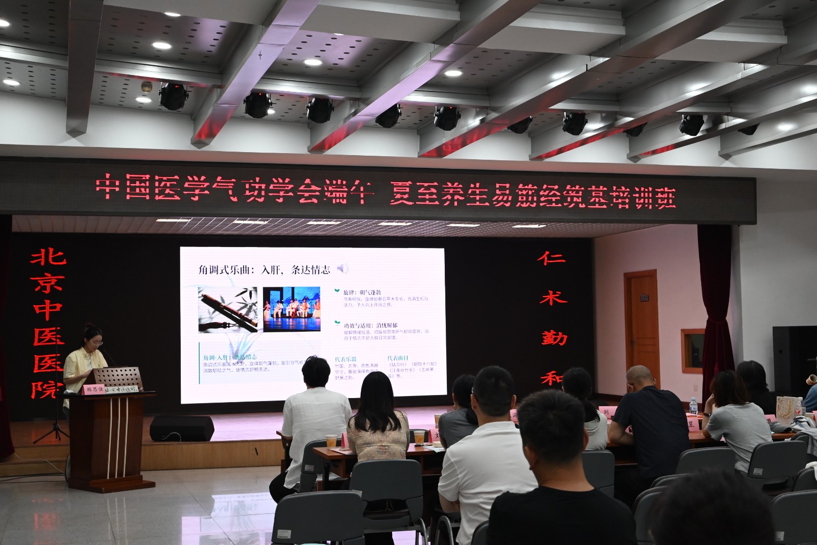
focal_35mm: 50
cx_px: 408
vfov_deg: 27.0
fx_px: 1135
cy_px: 272
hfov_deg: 39.6
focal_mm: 50
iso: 2000
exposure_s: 1/200
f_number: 7.1
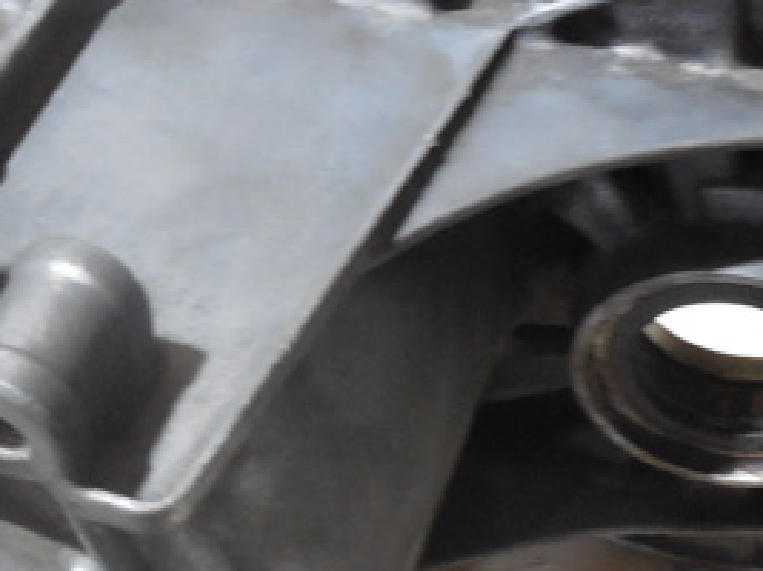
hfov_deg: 32.1
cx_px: 309
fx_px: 1322
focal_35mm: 60
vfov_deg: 24.2
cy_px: 423
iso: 800
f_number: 3.3
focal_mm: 4.5
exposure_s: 1/6
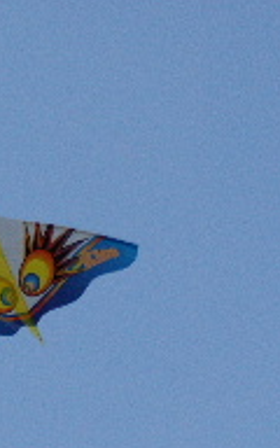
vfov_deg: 7.5
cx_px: -41
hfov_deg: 4.7
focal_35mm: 278
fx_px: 3394
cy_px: 362
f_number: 5.6
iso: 800
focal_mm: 70
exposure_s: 1/800
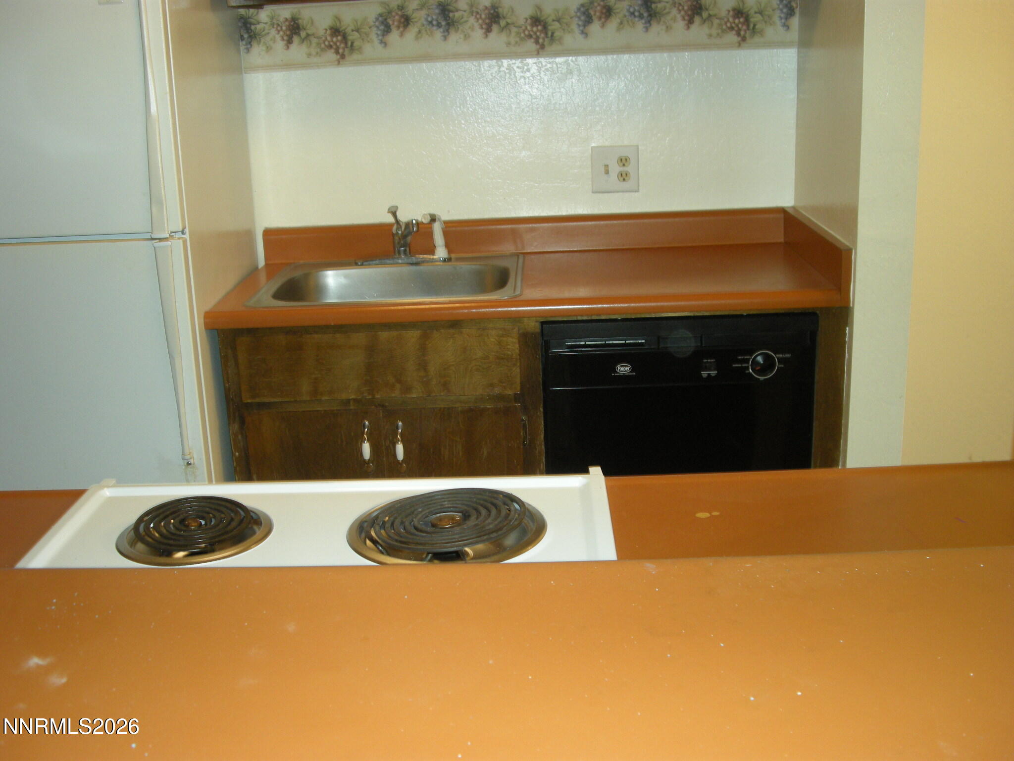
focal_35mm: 37
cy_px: 380
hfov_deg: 50.1
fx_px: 1084
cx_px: 507
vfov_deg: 38.7
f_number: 2.8
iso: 150
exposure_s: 1/30
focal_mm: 7.9
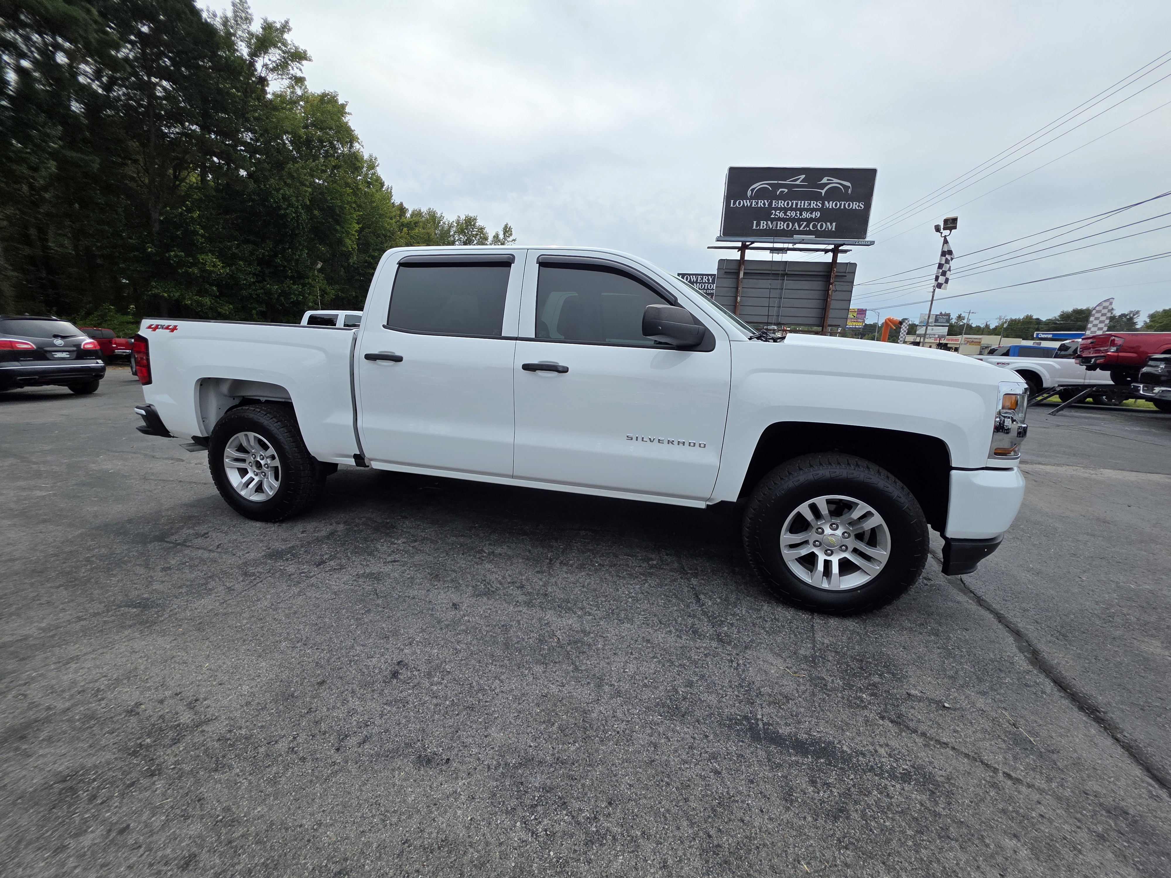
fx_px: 440
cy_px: 439
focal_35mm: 13
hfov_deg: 106.2
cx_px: 586
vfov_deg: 89.9
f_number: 1.9
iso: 40
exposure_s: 1/2000
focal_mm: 2.2
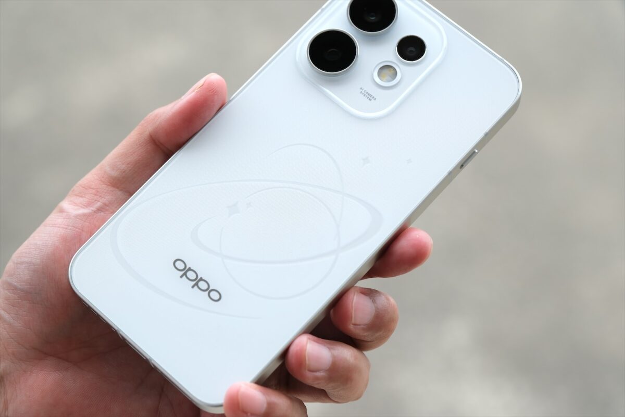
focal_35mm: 83
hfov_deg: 24.5
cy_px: 208
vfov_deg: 16.5
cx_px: 312
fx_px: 1441
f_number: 4.5
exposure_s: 1/220
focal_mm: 55
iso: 160
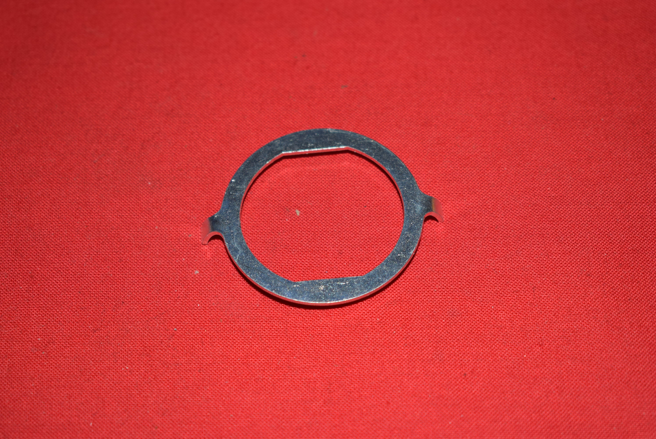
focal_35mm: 72
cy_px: 220
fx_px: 1313
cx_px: 328
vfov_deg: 19.0
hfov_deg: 28.1
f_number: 5.3
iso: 400
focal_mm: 48
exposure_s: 1/200
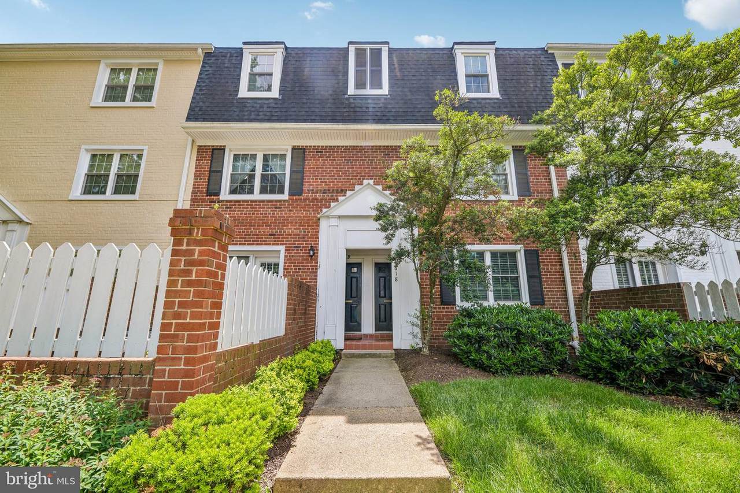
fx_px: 288
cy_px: 246
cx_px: 370
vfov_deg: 81.2
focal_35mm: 14
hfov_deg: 104.3
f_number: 8
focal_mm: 14
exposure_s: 1/80
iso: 100
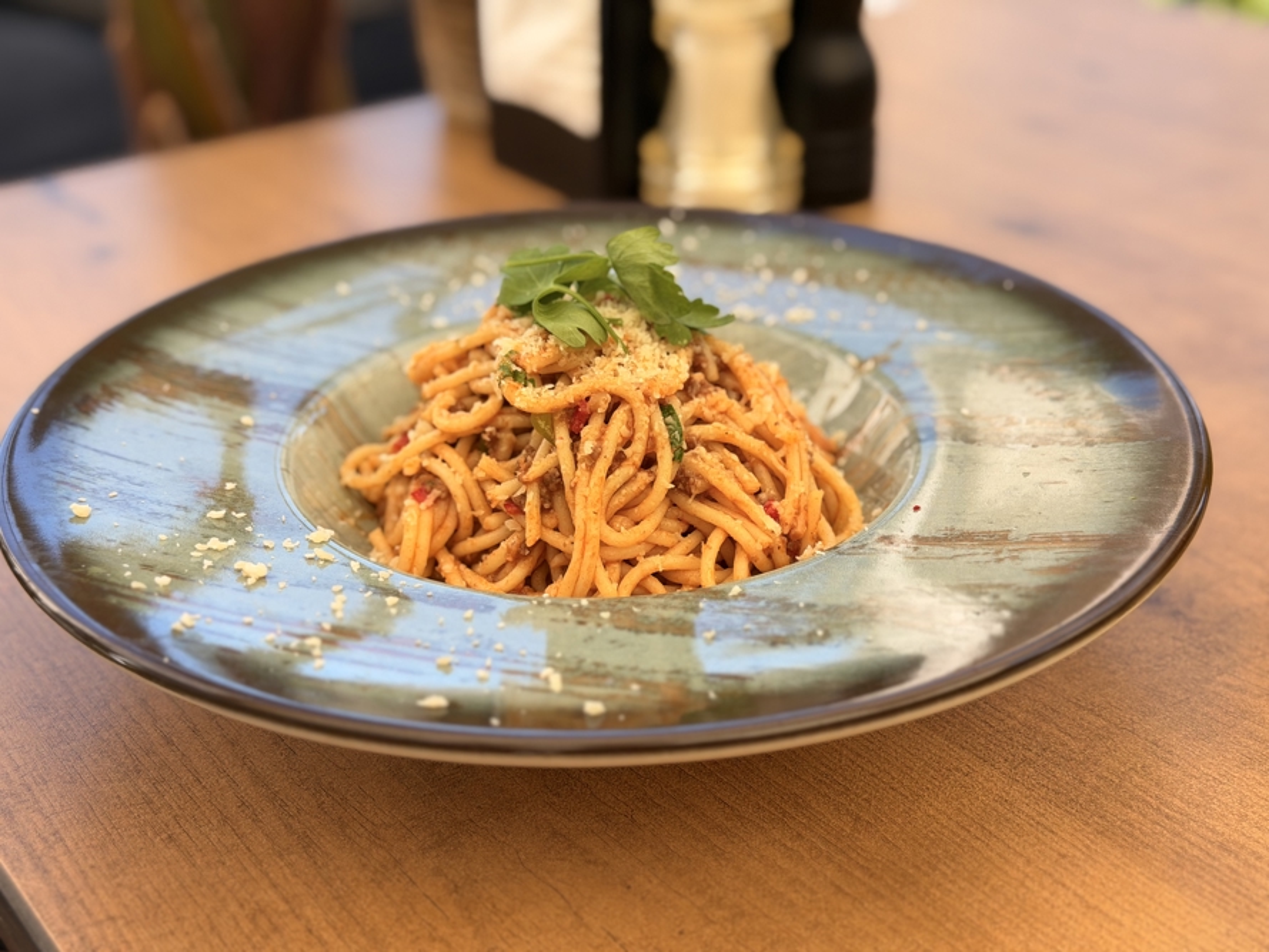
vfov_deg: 30.3
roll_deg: +2.6
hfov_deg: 39.7
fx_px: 1760
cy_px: 476
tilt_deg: -28.5
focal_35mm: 48
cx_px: 634
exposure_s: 1/975
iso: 64
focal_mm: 6.76
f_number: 1.78
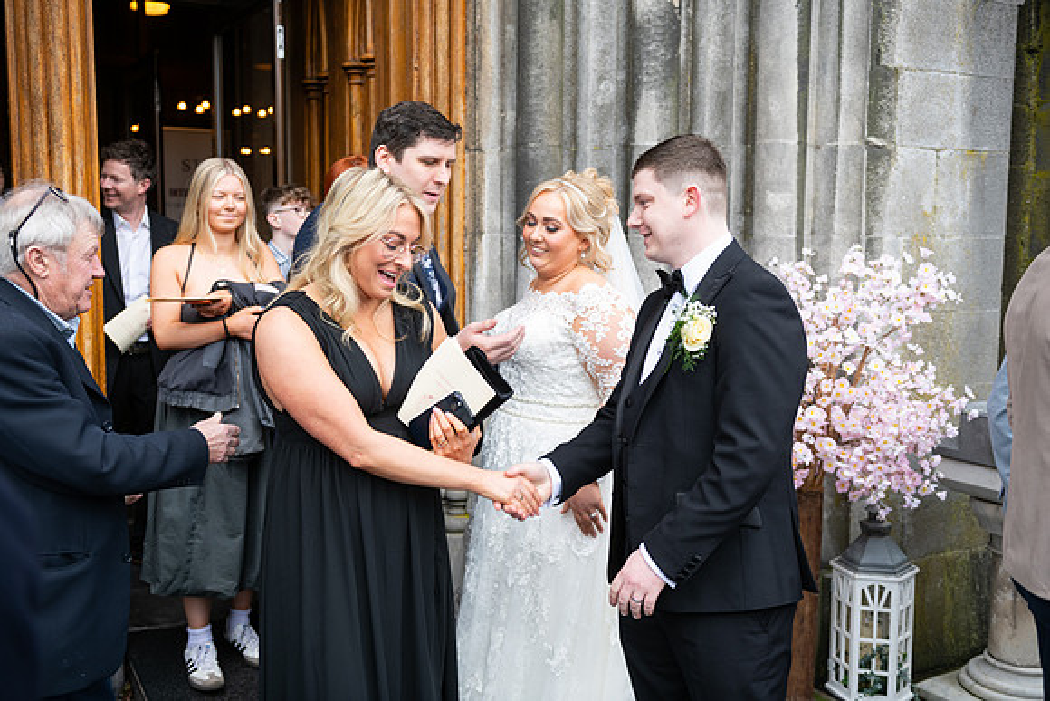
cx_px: 525
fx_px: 1050
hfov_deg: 53.1
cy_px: 350
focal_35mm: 36
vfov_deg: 36.9
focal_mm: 36
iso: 125
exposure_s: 1/160
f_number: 3.5
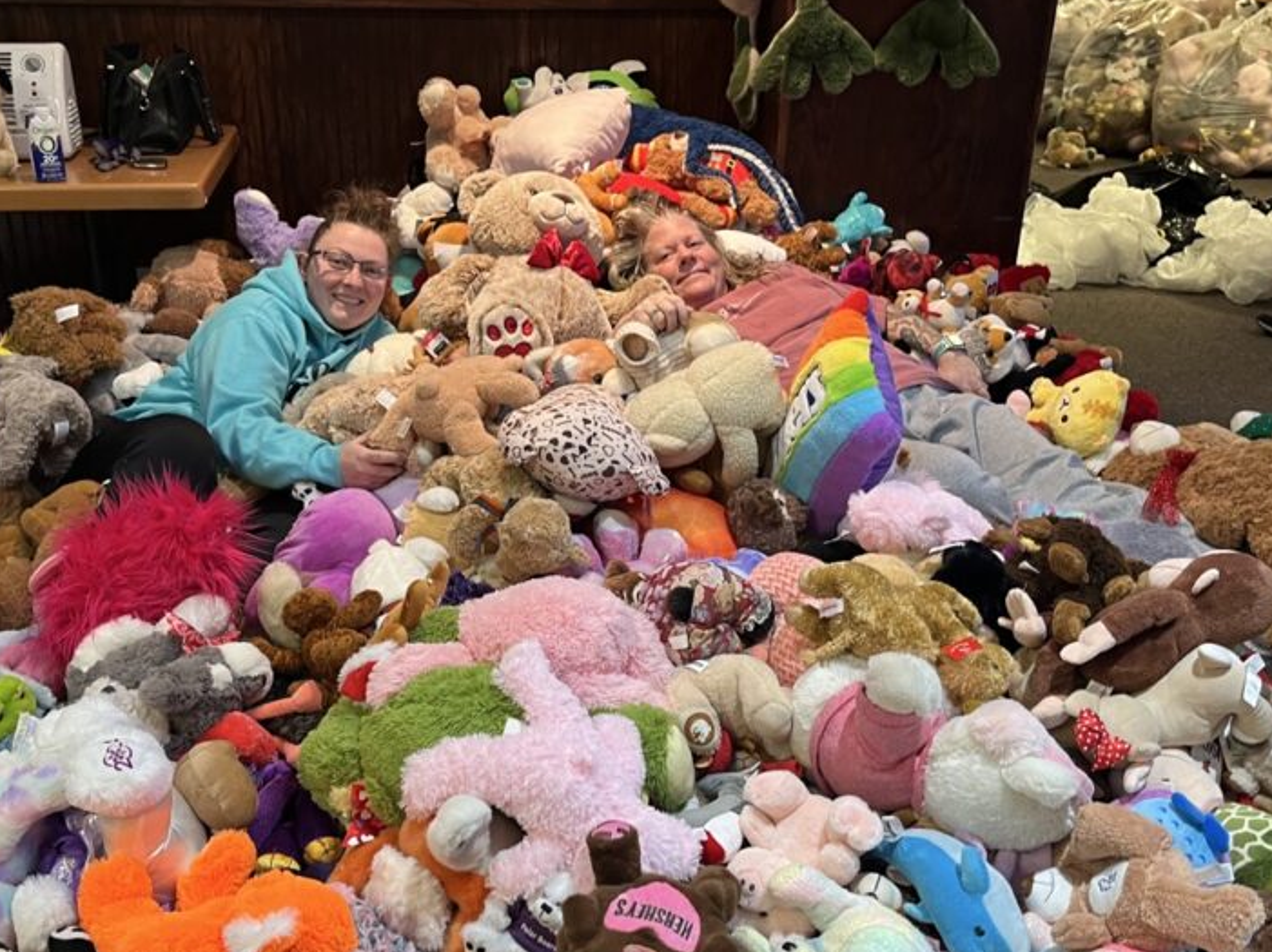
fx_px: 1396
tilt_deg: -26.3
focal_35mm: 38
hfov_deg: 49.0
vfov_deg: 37.6
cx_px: 592
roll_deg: -0.7
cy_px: 529
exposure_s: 1/60
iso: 125
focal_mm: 5.1
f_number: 1.6
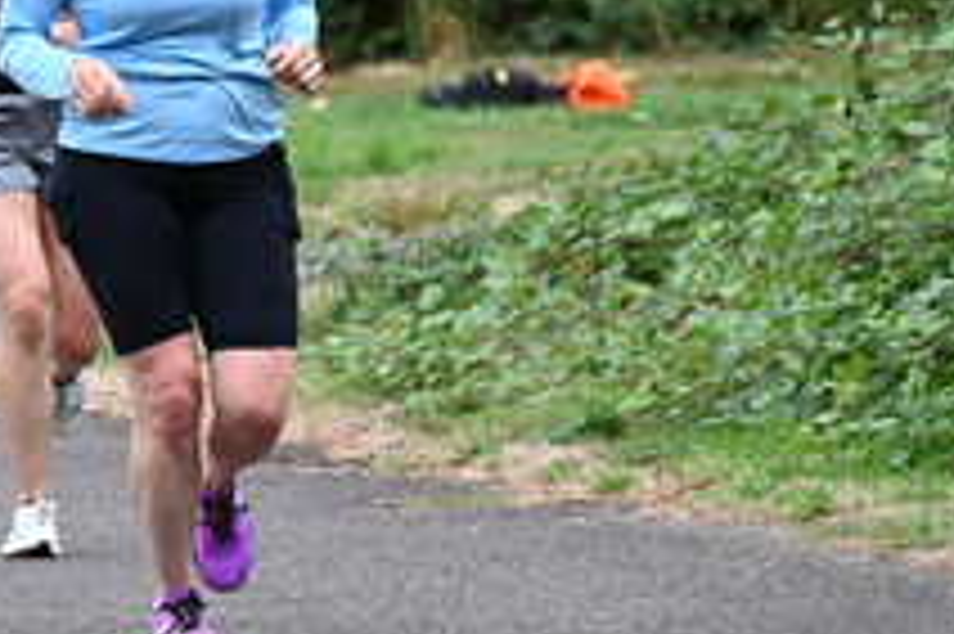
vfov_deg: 2.6
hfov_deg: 4.0
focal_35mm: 519
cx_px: 202
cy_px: 20
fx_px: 13742
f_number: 6.3
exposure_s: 1/320
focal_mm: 200
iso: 400
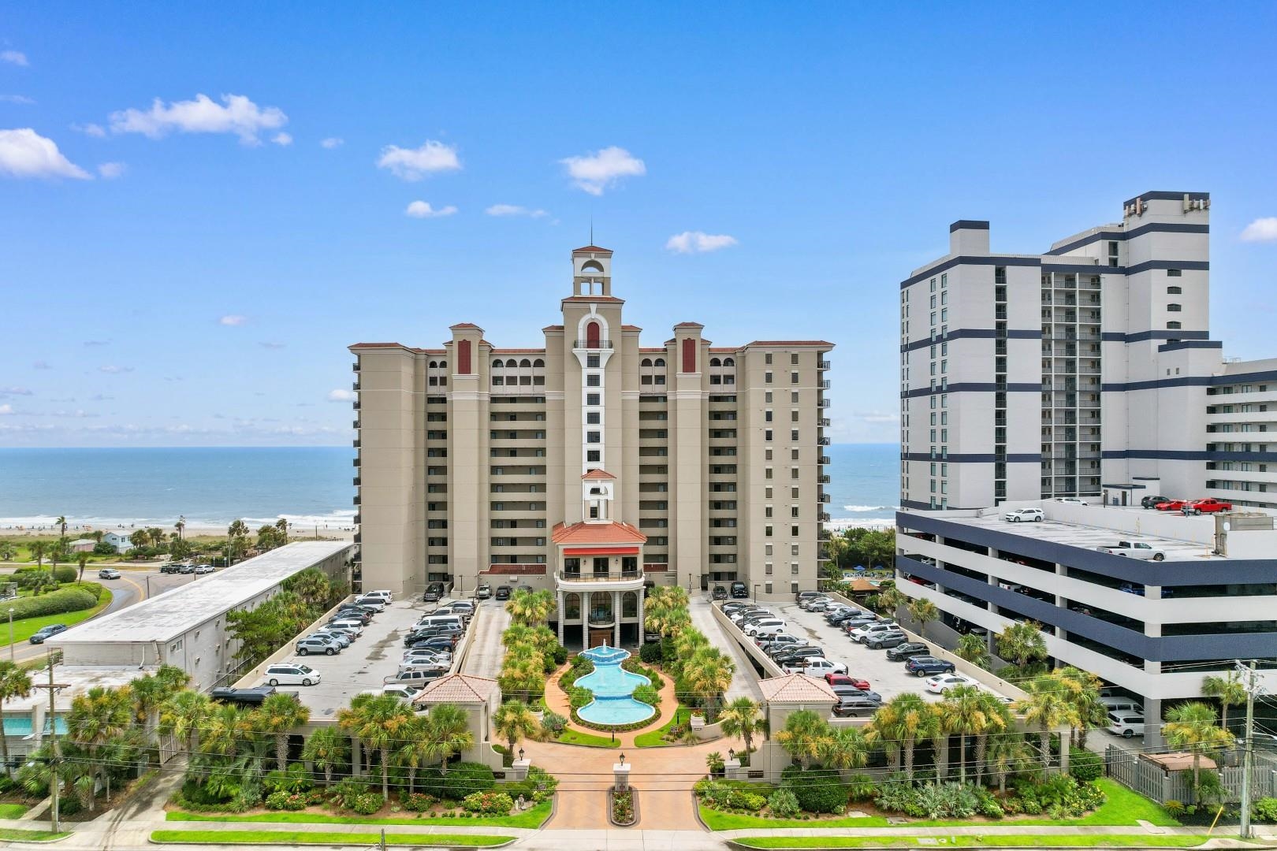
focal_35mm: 22
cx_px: 638
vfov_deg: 57.2
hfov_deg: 78.6
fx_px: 780
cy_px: 426
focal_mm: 8.38
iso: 120
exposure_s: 1/640
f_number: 2.8
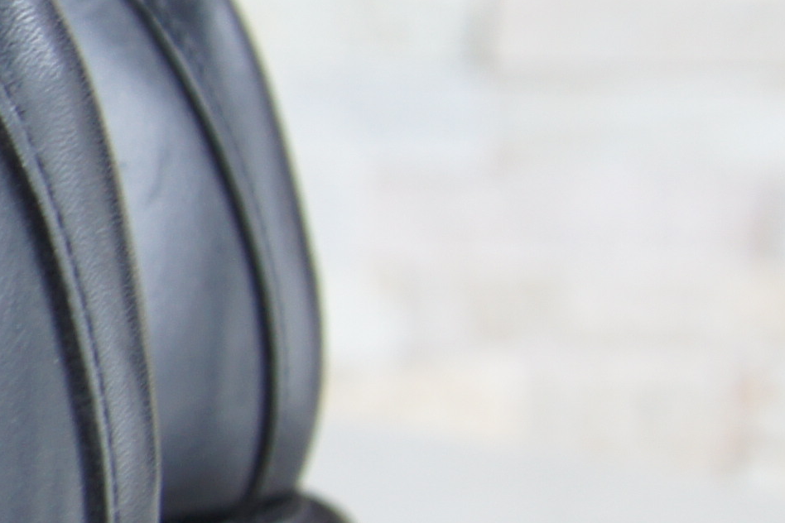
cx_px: -691
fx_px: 2691
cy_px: 290
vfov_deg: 11.1
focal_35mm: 123
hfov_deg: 14.3
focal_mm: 17
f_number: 3.5
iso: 200
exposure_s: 1/40
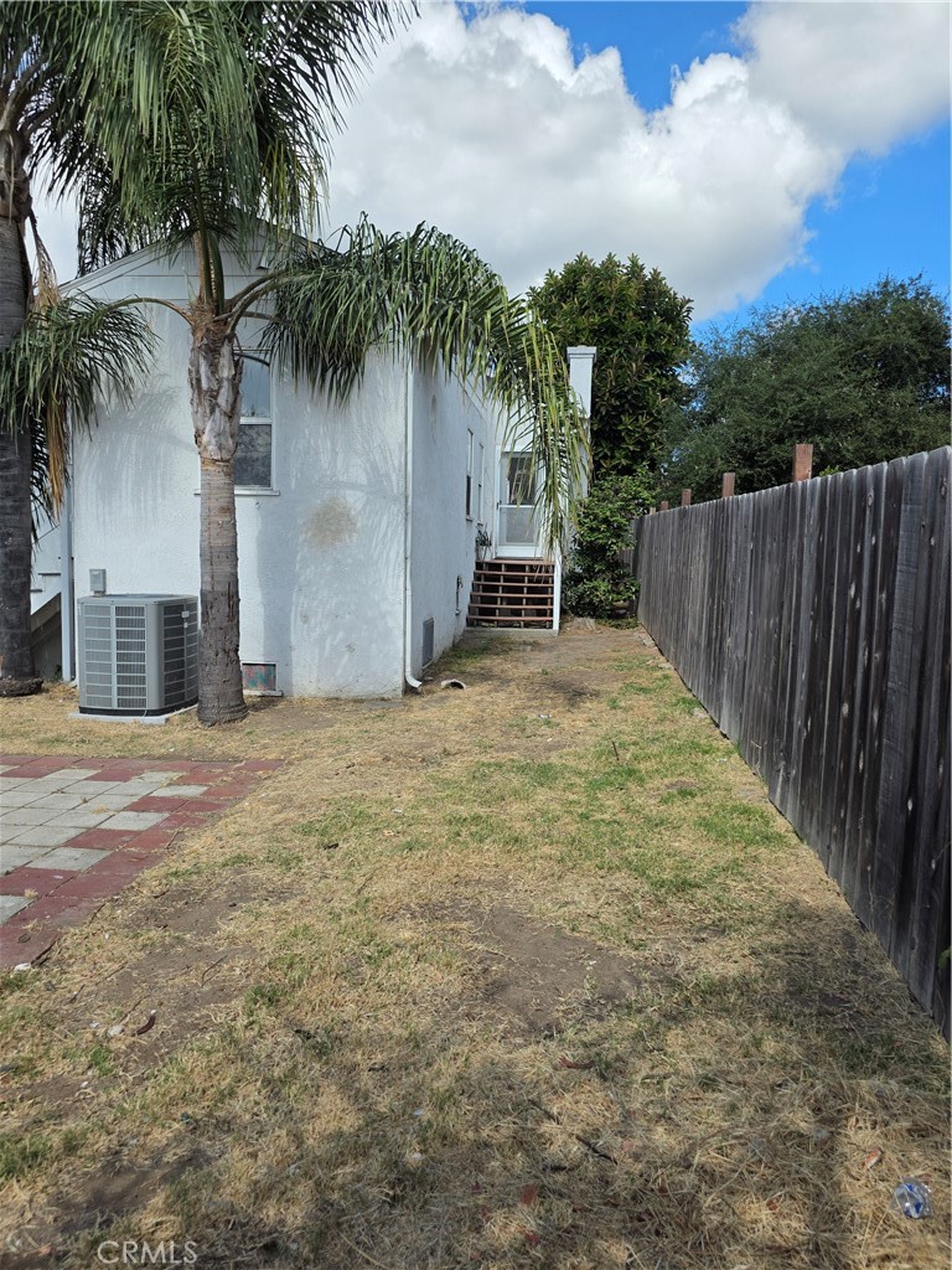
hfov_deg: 58.9
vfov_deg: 73.9
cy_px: 635
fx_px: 843
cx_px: 476
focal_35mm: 23
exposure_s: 1/4145
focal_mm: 6.3
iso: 80
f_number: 1.7
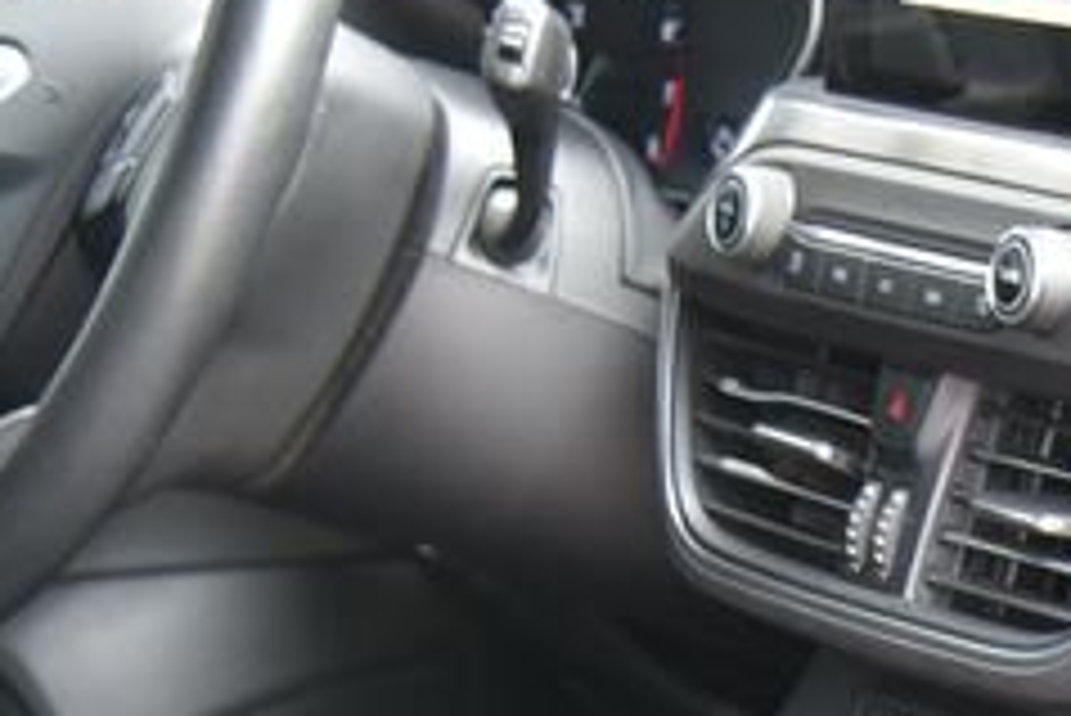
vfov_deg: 6.4
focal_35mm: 215
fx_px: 6400
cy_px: 608
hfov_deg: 9.4
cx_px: 1494
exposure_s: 1/30
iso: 500
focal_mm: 50
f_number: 4
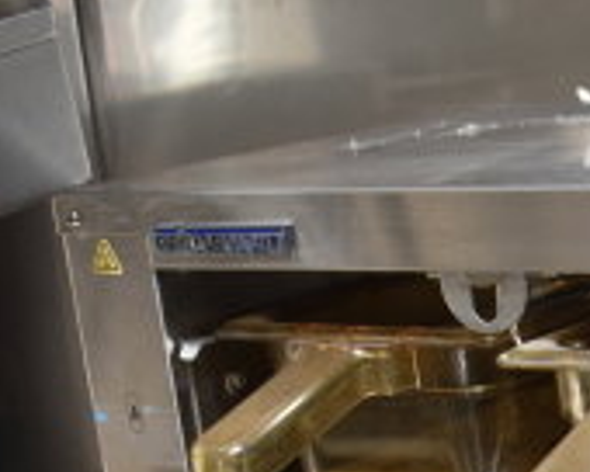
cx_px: 888
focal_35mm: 121
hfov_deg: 14.8
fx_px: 2113
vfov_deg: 12.3
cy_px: 640
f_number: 3.8
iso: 640
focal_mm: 24
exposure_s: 1/40
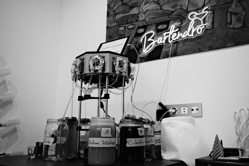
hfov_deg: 54.4
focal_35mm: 35
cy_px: 83
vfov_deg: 37.9
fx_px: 242
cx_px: 124
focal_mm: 23
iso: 800
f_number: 2.8
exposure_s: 1/50
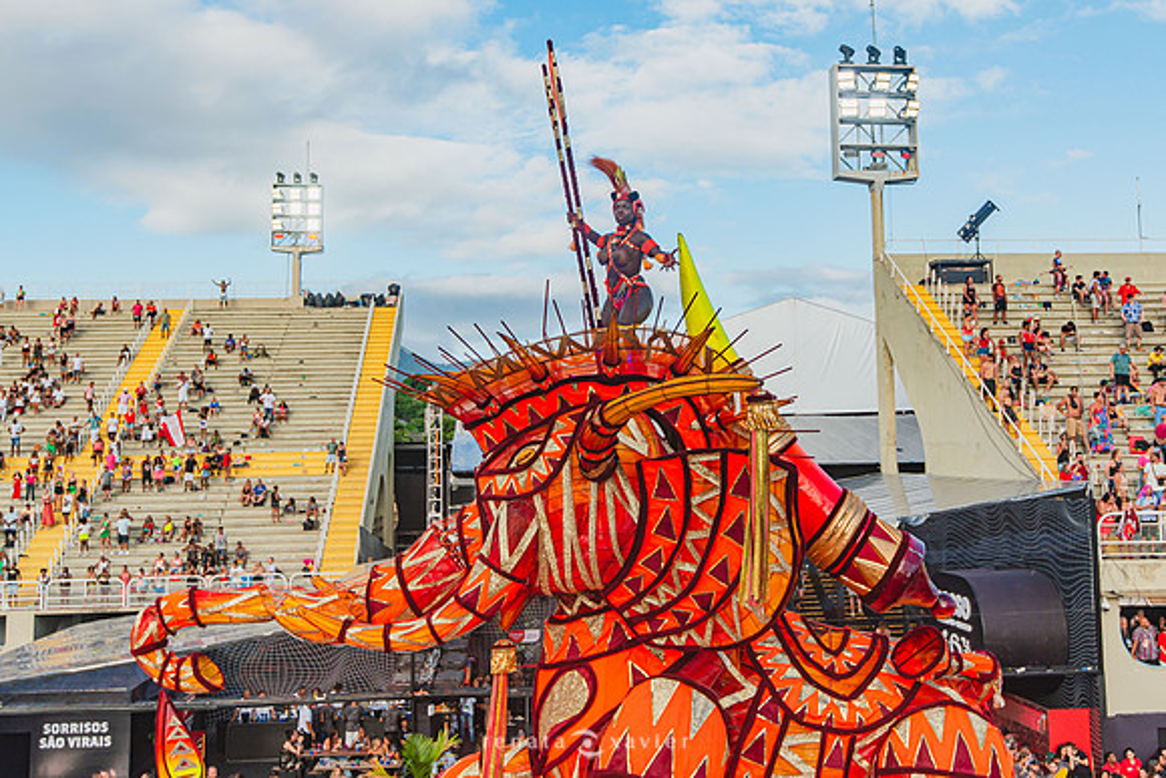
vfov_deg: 32.7
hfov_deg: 47.5
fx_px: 1323
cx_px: 620
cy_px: 324
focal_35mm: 41
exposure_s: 1/3200
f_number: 4
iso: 200
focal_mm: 35
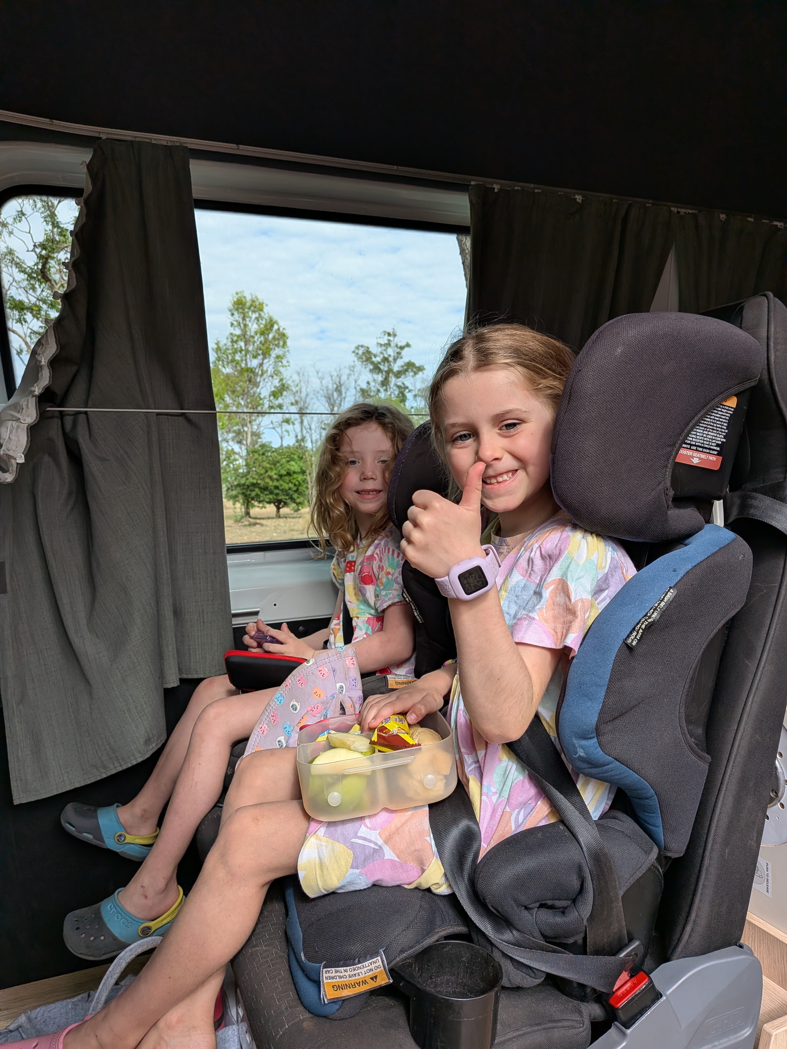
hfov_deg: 56.8
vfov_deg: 71.6
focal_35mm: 24
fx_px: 728
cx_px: 394
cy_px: 524
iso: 31
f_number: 1.7
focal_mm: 4.53
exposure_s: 1/803
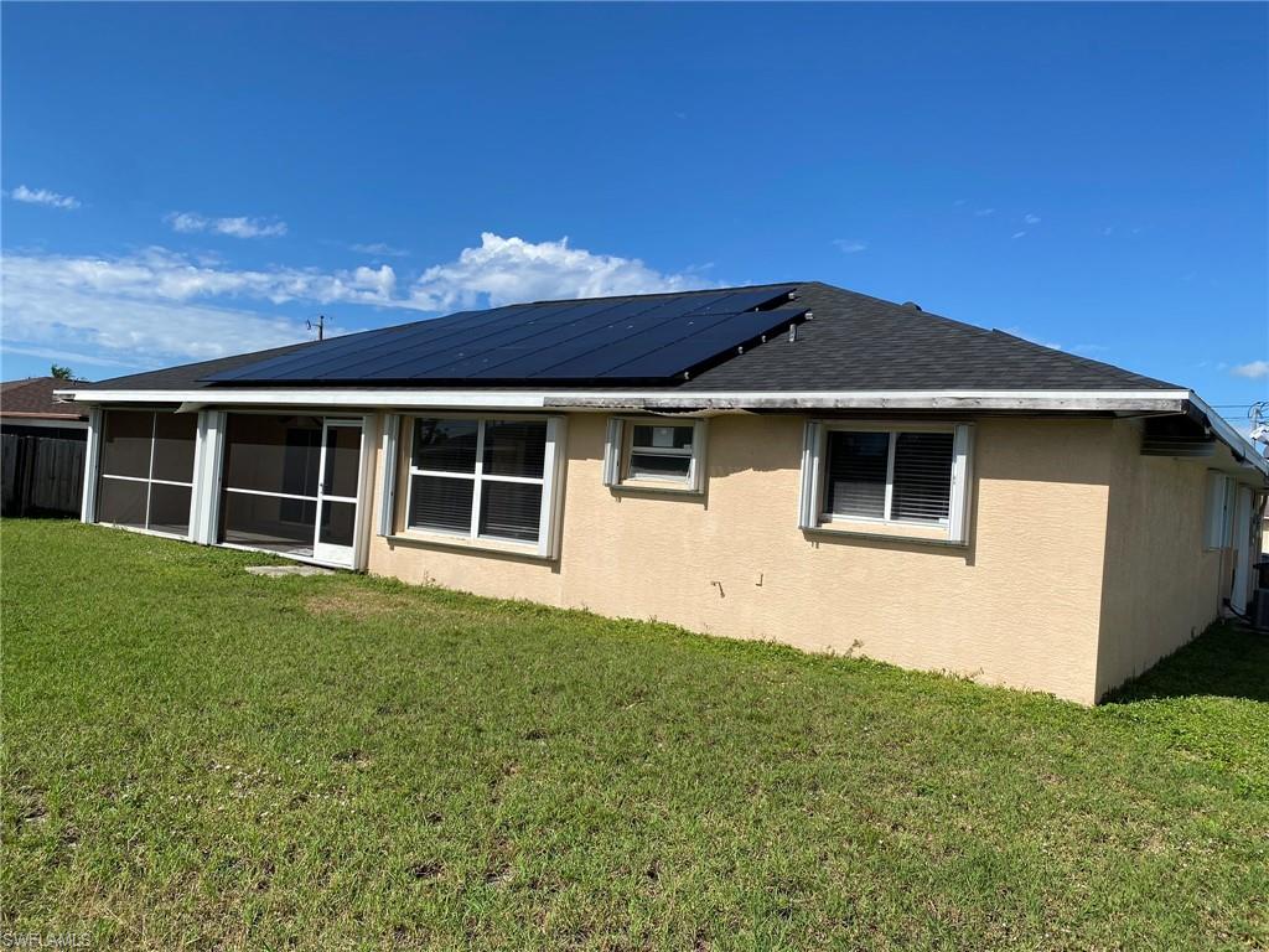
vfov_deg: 53.1
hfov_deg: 67.3
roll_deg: -5.2
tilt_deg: +1.0
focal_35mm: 26
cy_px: 476
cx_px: 634
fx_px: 953
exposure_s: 1/3984
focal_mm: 4.25
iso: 32
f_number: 1.8
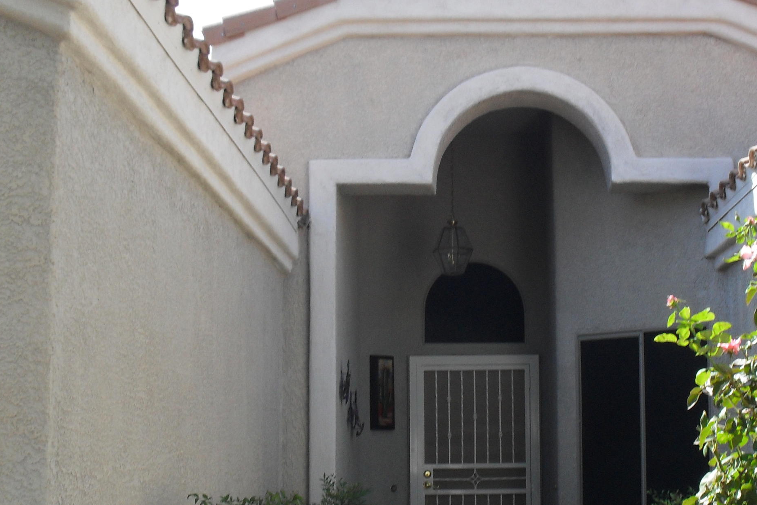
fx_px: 1241
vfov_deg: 22.9
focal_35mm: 59
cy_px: 346
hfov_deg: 33.7
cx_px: 485
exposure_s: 1/90
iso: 100
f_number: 8.4
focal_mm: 6.3
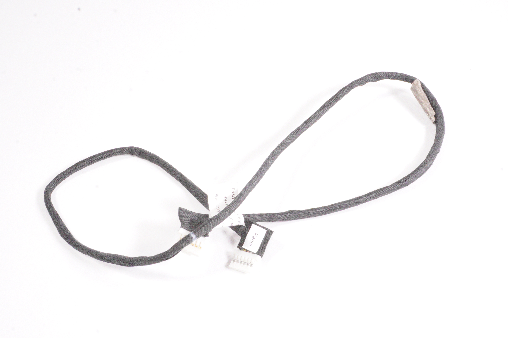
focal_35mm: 48
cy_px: 169
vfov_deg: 28.0
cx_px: 254
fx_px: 677
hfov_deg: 41.1
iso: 12800
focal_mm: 32
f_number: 22
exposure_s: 1/160
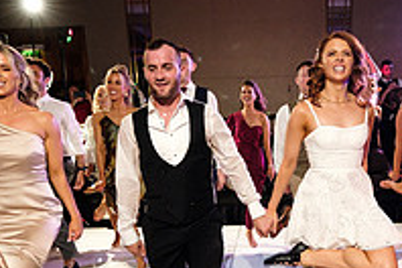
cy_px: 202
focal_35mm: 40
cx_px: 252
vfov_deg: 32.7
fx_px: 447
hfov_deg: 48.0
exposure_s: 1/160
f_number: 2.8
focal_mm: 8
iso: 640
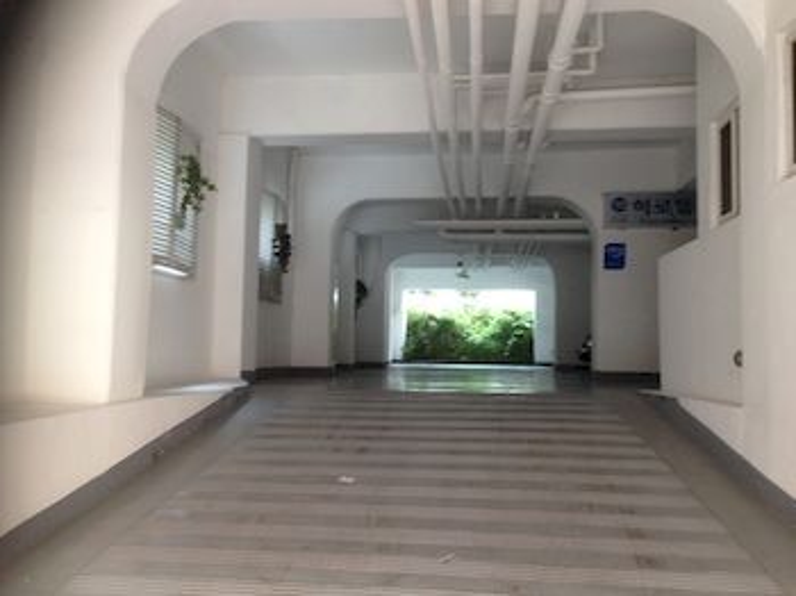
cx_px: 398
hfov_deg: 55.4
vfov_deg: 42.9
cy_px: 298
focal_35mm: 33
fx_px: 758
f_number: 2.4
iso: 64
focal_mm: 4.12
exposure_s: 1/20
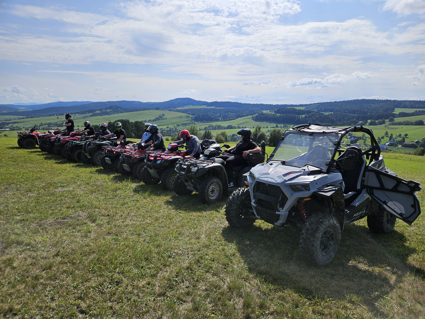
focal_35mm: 23
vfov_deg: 58.9
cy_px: 160
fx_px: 282
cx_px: 212
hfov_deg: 73.9
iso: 25
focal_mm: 5.4
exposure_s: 1/3967
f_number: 1.8
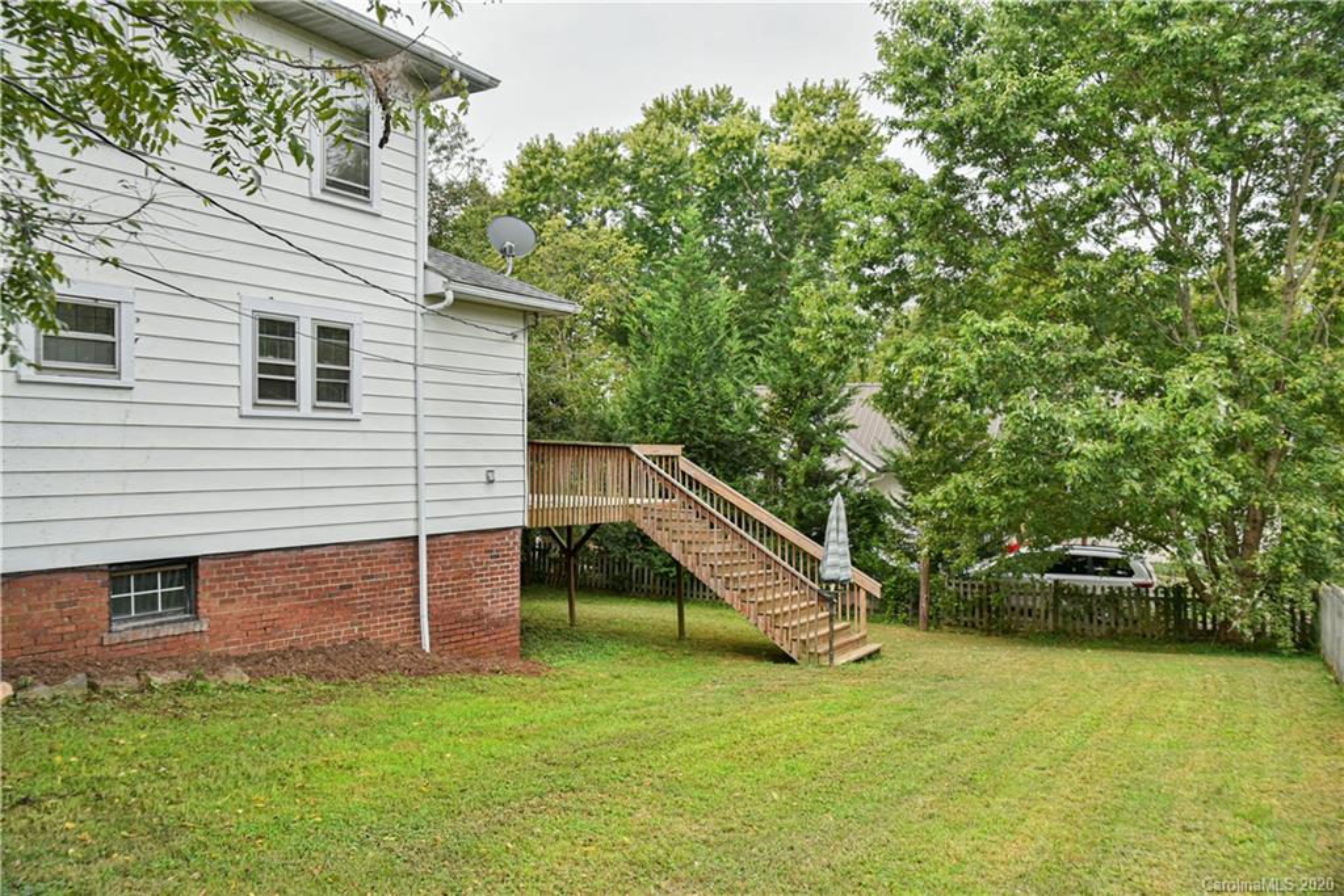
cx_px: 672
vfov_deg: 43.6
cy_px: 448
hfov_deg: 61.9
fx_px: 1120
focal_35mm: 30
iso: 800
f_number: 7.1
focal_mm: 30
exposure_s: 1/200
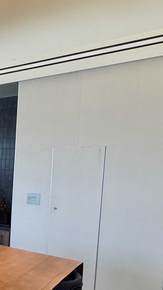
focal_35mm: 39
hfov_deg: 20.7
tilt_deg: -4.5
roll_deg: +0.6
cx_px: -134
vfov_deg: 50.9
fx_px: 300
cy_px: 188
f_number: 2.2
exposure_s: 1/120
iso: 250
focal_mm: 2.22
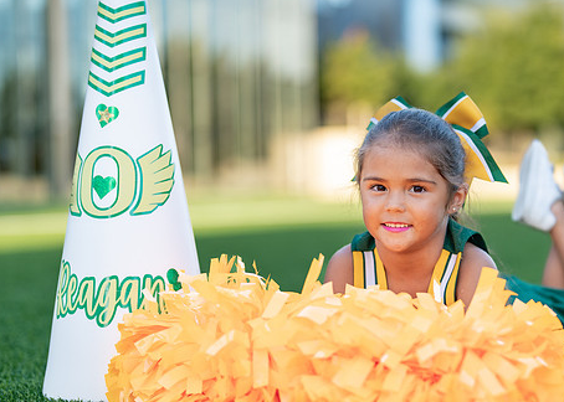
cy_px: 234
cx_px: 398
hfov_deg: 24.1
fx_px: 1313
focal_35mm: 82
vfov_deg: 17.4
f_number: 1.2
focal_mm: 50
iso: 100
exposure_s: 1/1250
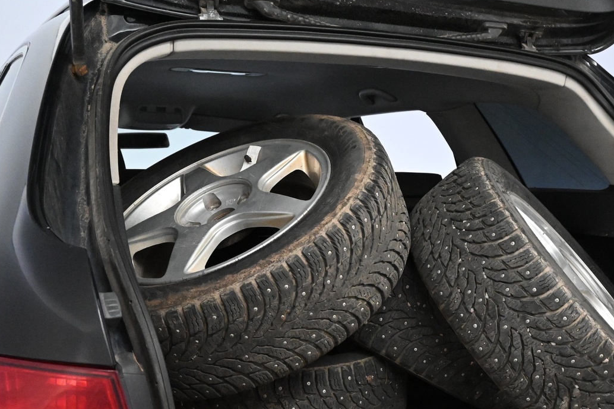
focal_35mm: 47
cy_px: 303
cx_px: 382
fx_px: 801
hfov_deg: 41.6
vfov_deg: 28.3
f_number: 5.6
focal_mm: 20
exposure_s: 1/125
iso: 6400
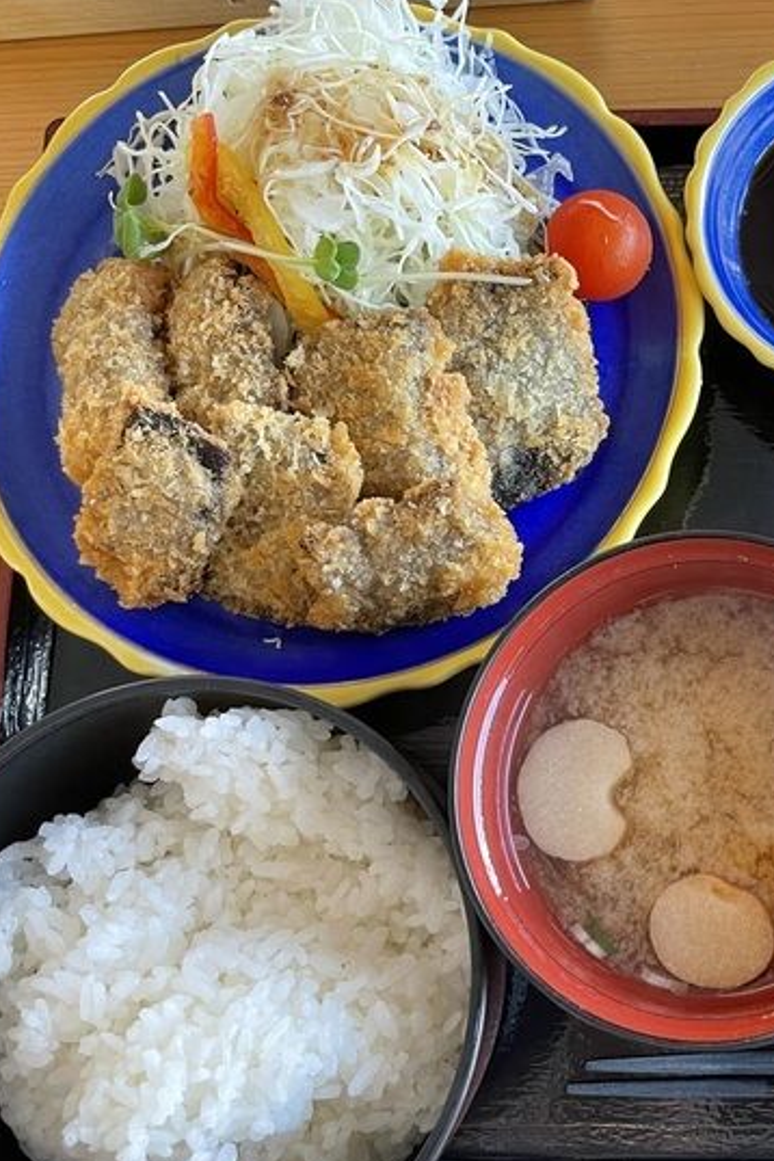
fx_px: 1322
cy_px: 572
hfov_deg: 30.9
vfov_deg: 47.4
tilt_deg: -76.8
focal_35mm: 41
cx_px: 719
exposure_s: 1/60
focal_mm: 4.2
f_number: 1.6
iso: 80
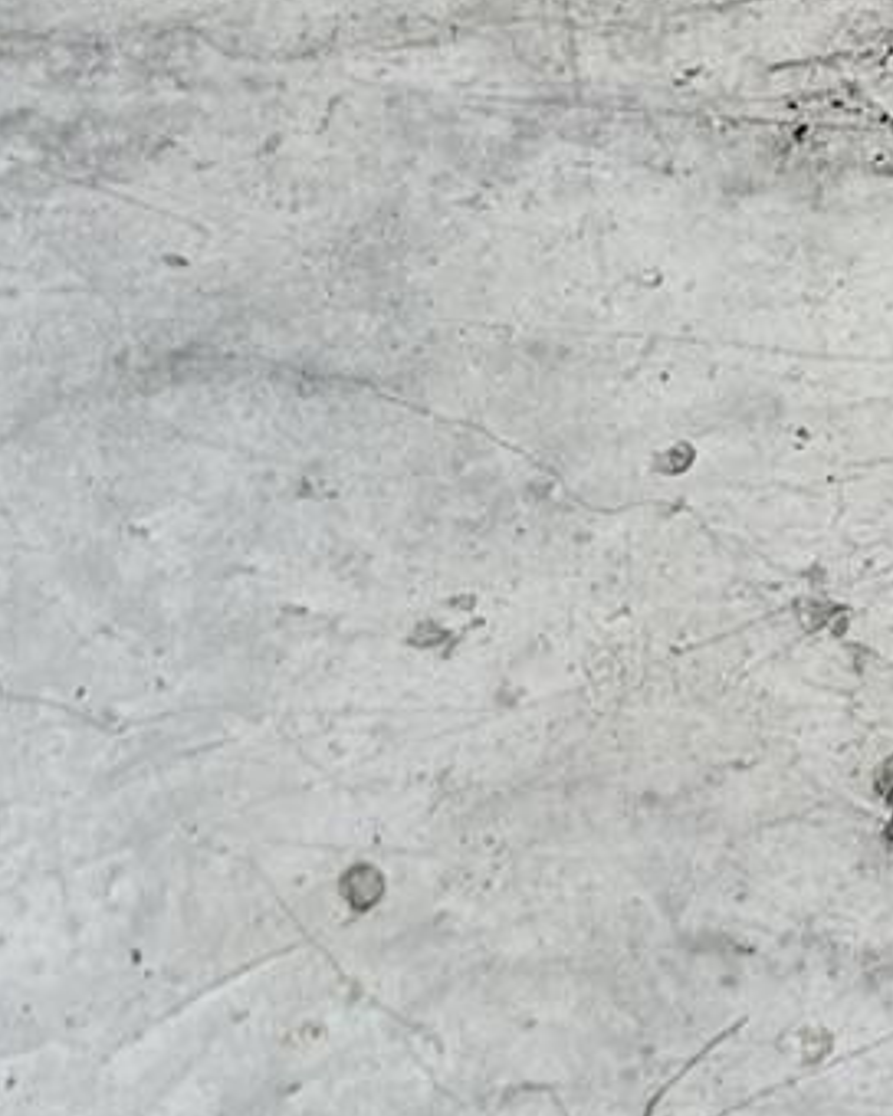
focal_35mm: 141
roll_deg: +1.2
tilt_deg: +10.7
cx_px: -932
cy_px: 3128
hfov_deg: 10.1
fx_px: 4658
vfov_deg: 10.5
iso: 64
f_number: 1.78
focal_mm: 6.86
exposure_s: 1/223
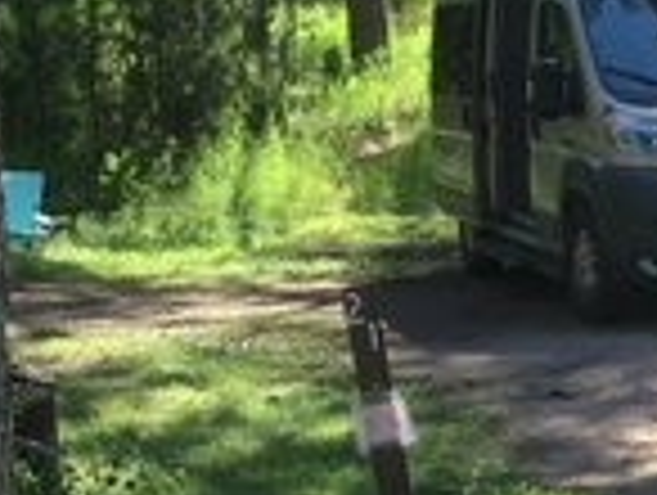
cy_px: 225
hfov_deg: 16.8
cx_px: 736
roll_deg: +1.7
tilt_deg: -7.4
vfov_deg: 13.1
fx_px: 2148
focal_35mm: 113
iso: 25
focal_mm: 3.3
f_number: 2.4
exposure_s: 1/236
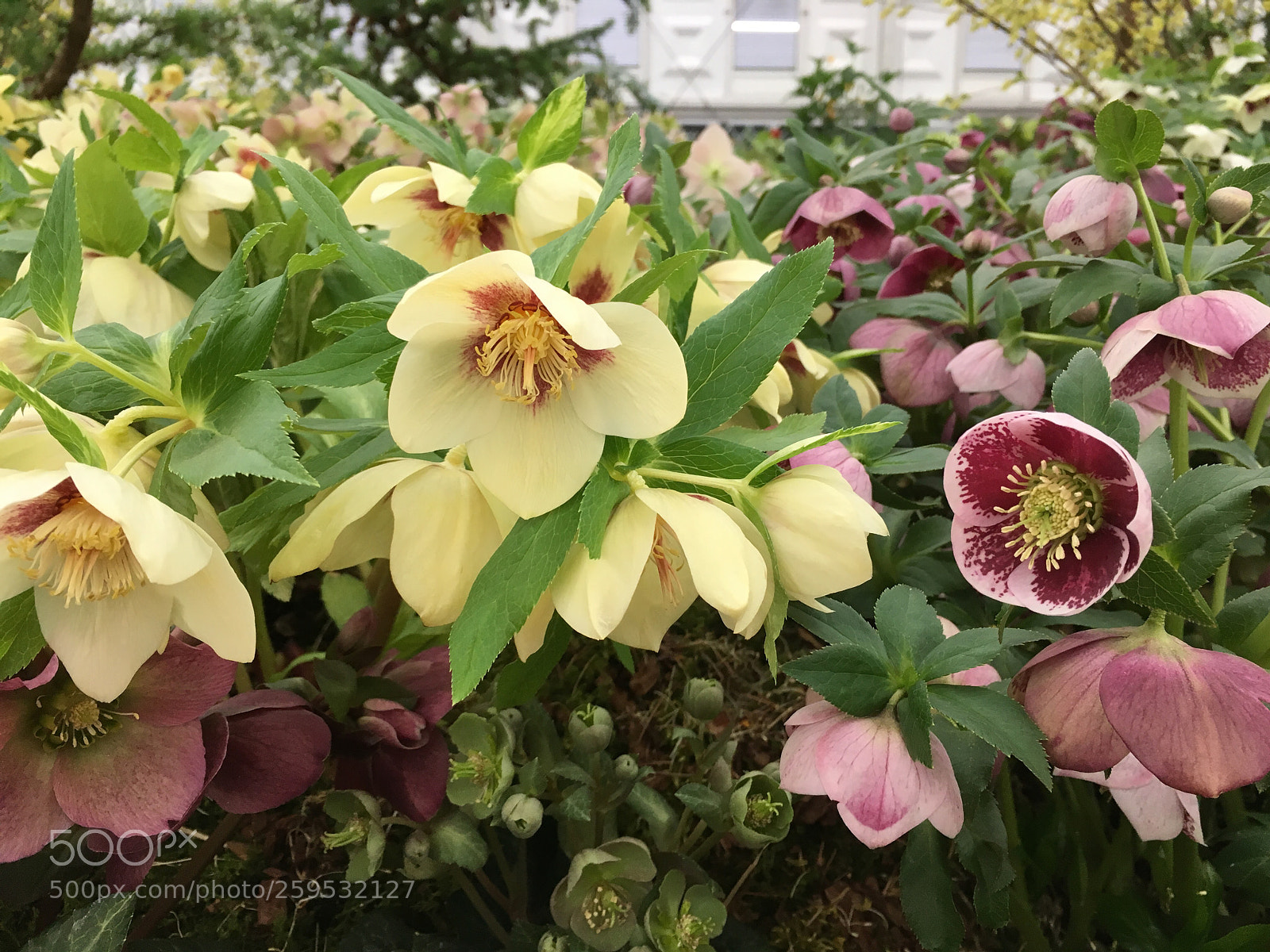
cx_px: 635
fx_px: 1064
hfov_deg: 61.7
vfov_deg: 48.2
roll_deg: -0.1
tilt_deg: -14.2
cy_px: 476
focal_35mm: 29
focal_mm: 4.15
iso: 40
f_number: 2.2
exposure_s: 1/33
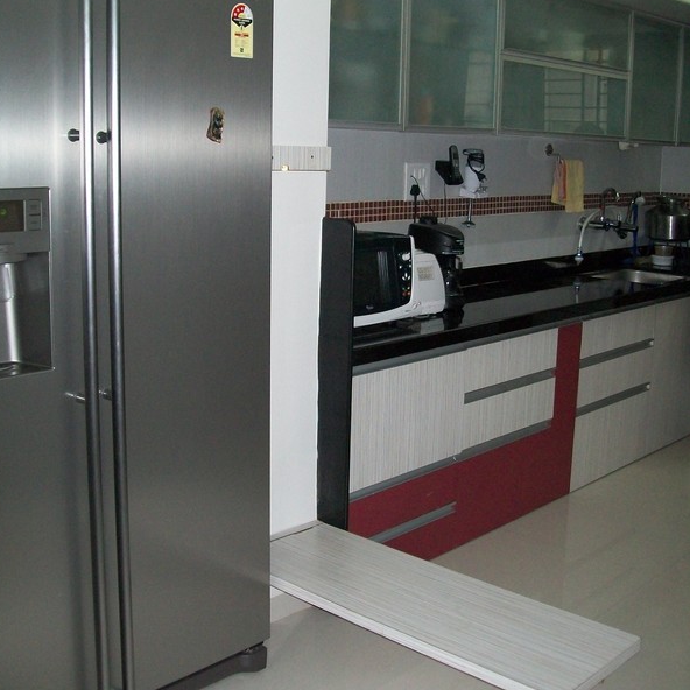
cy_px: 298
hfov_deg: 39.2
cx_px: 342
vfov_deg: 39.1
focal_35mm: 43
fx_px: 970
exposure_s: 1/60
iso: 160
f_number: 2.7
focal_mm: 6
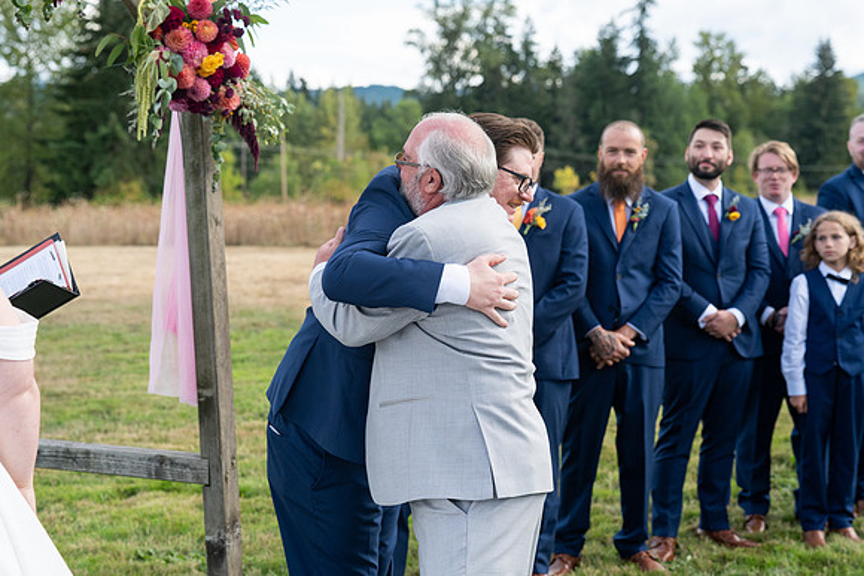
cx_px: 432
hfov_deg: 32.4
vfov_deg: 21.9
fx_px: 1488
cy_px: 288
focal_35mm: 62
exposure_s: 1/1000
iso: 400
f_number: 4.5
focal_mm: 62
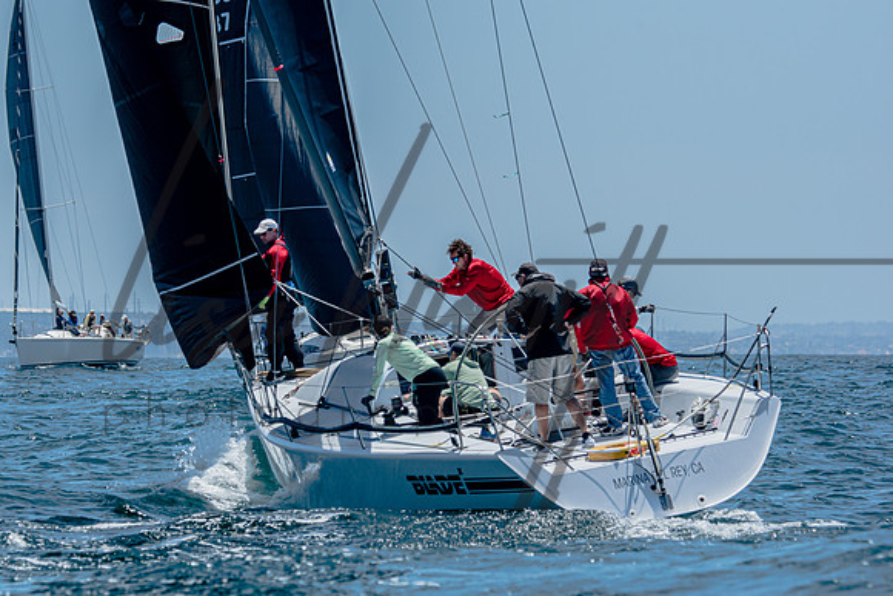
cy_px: 298
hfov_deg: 6.1
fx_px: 8331
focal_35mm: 336
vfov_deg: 4.1
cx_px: 446
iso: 200
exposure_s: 1/1600
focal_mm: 220
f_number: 5.3
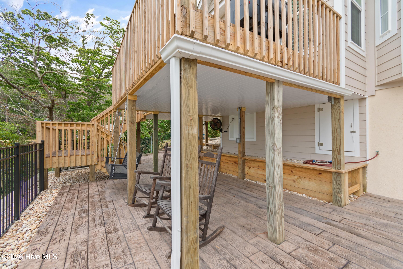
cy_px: 134
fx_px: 168
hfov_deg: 100.4
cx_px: 202
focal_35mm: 15
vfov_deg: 77.3
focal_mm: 10
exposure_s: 1/40
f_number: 4.5
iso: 100
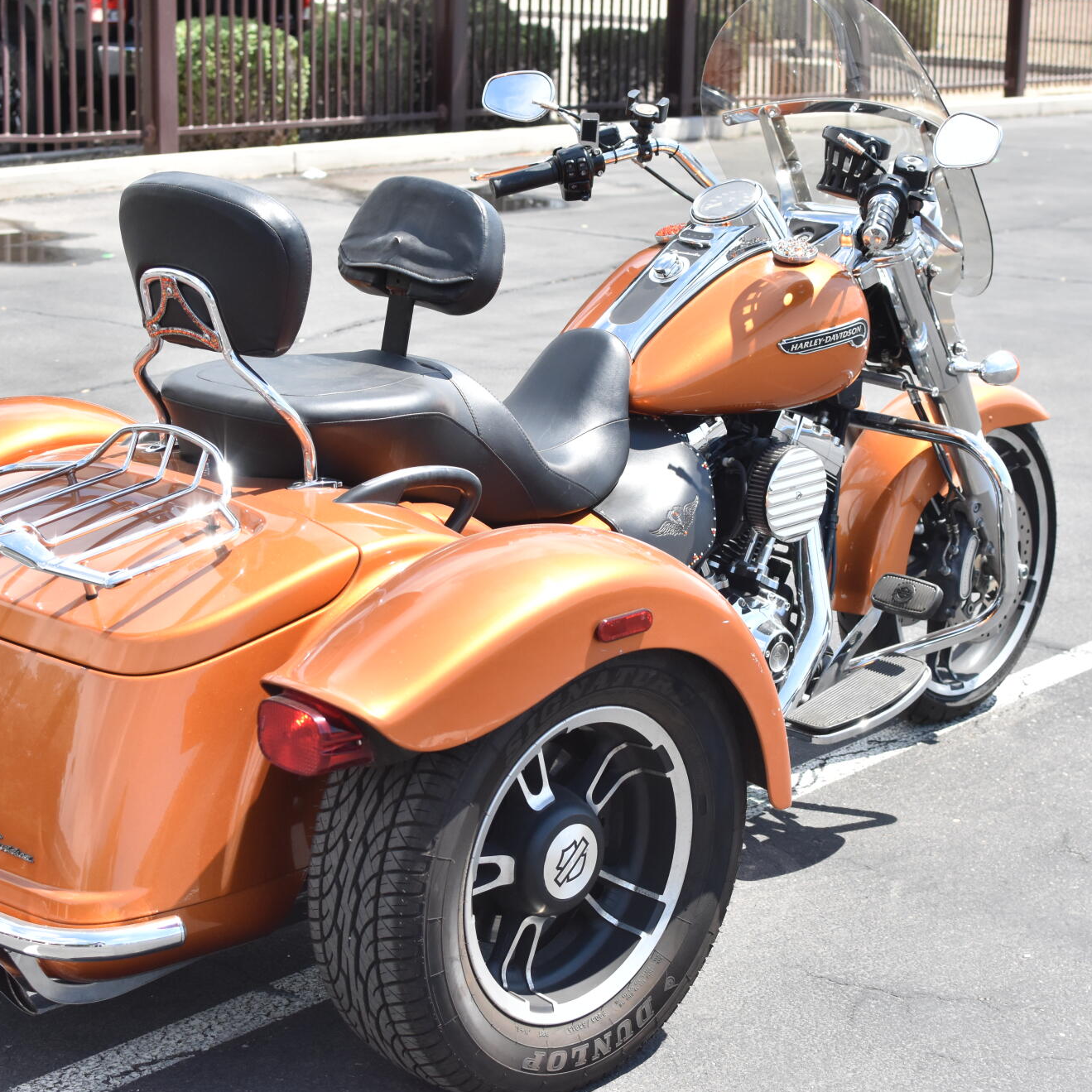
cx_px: 477
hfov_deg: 25.5
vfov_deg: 25.5
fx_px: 2414
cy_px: 549
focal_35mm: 68
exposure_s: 1/2500
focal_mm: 35
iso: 800
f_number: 4.5
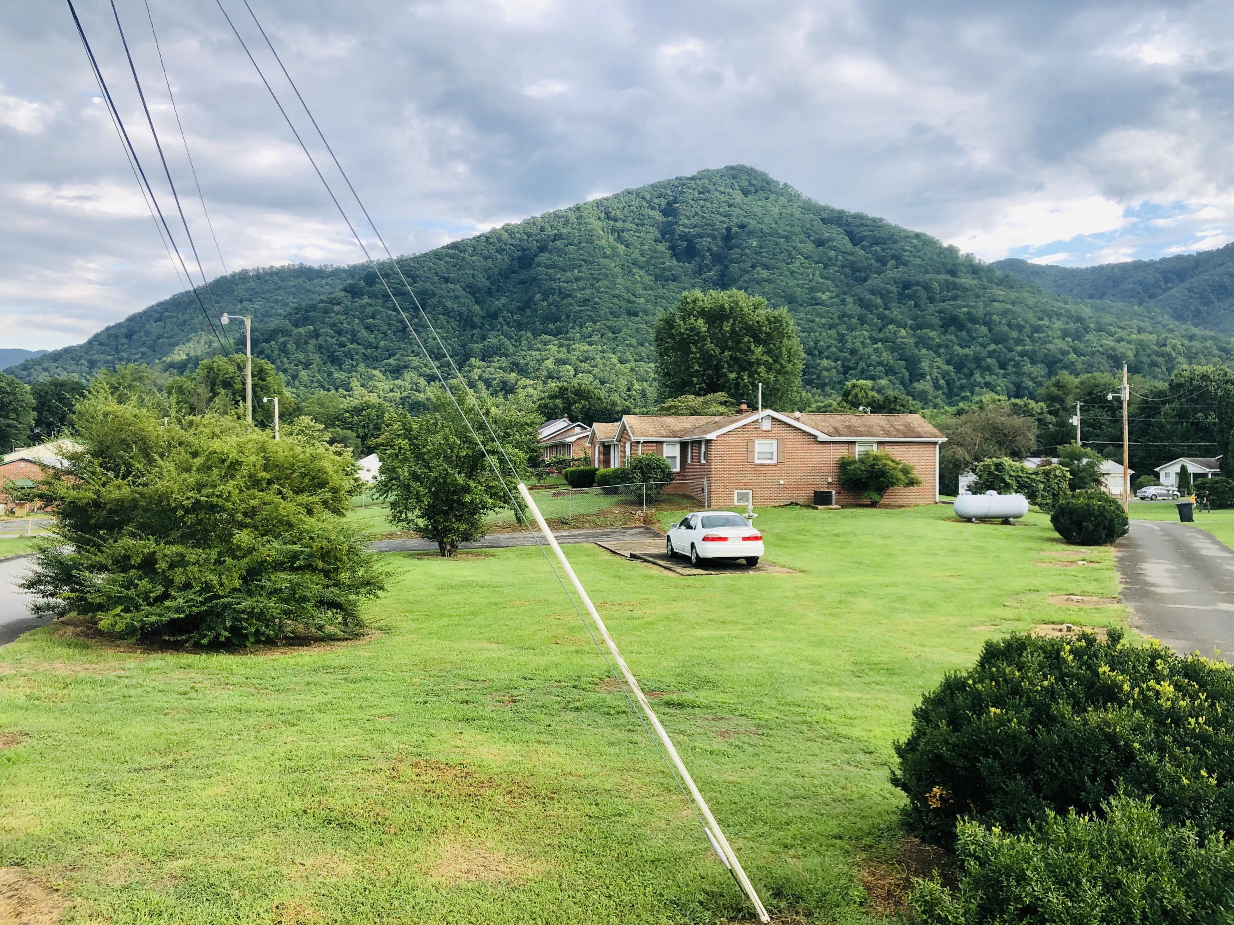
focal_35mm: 28
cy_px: 462
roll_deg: -0.9
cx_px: 617
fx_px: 998
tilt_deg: -0.4
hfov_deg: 63.4
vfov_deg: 49.7
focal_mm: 3.99
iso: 20
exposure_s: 1/428
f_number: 1.8
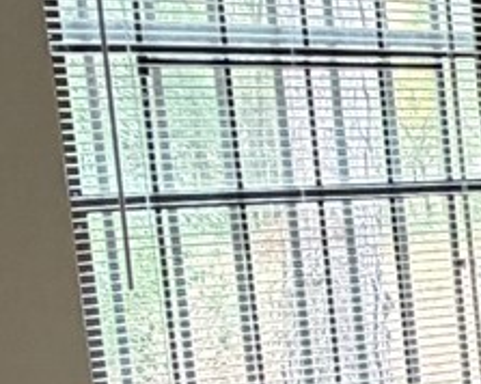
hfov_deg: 14.9
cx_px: 1035
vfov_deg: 15.6
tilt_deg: -6.4
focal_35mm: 98
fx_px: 1394
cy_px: 317
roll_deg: +1.5
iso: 320
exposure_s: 1/60
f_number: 2.2
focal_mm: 2.22
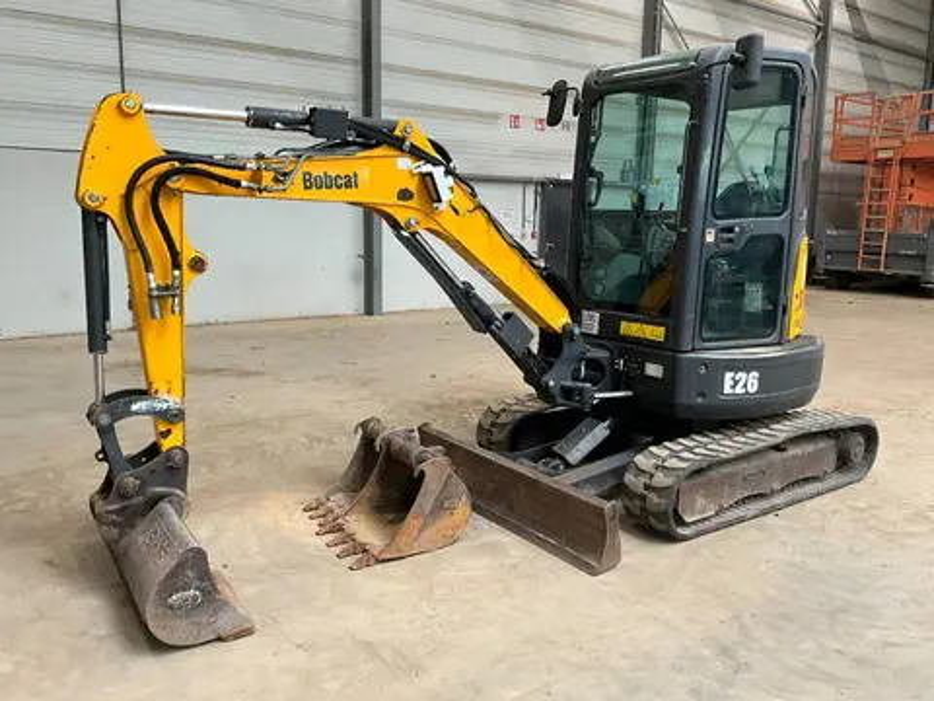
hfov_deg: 61.7
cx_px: 467
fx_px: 782
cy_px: 350
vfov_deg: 48.2
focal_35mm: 29
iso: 125
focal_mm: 3
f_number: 1.8
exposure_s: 1/60
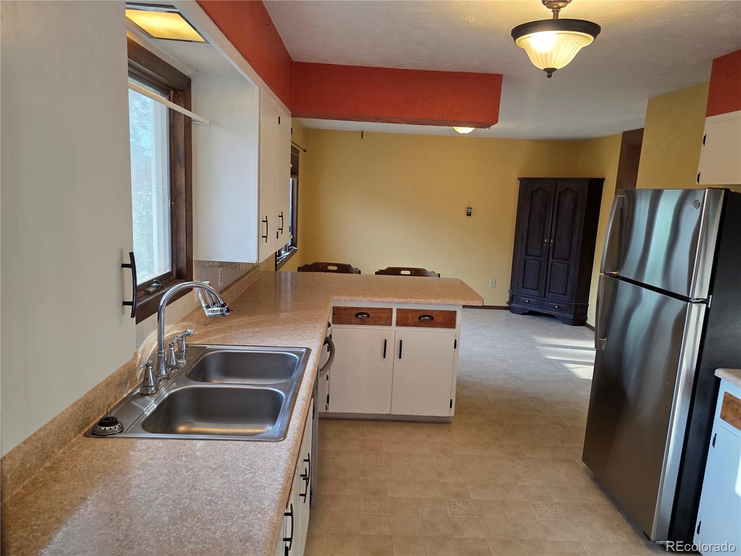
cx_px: 370
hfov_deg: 73.9
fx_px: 492
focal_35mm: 23
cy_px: 278
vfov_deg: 58.9
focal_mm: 6.3
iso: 125
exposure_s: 1/120
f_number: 1.7
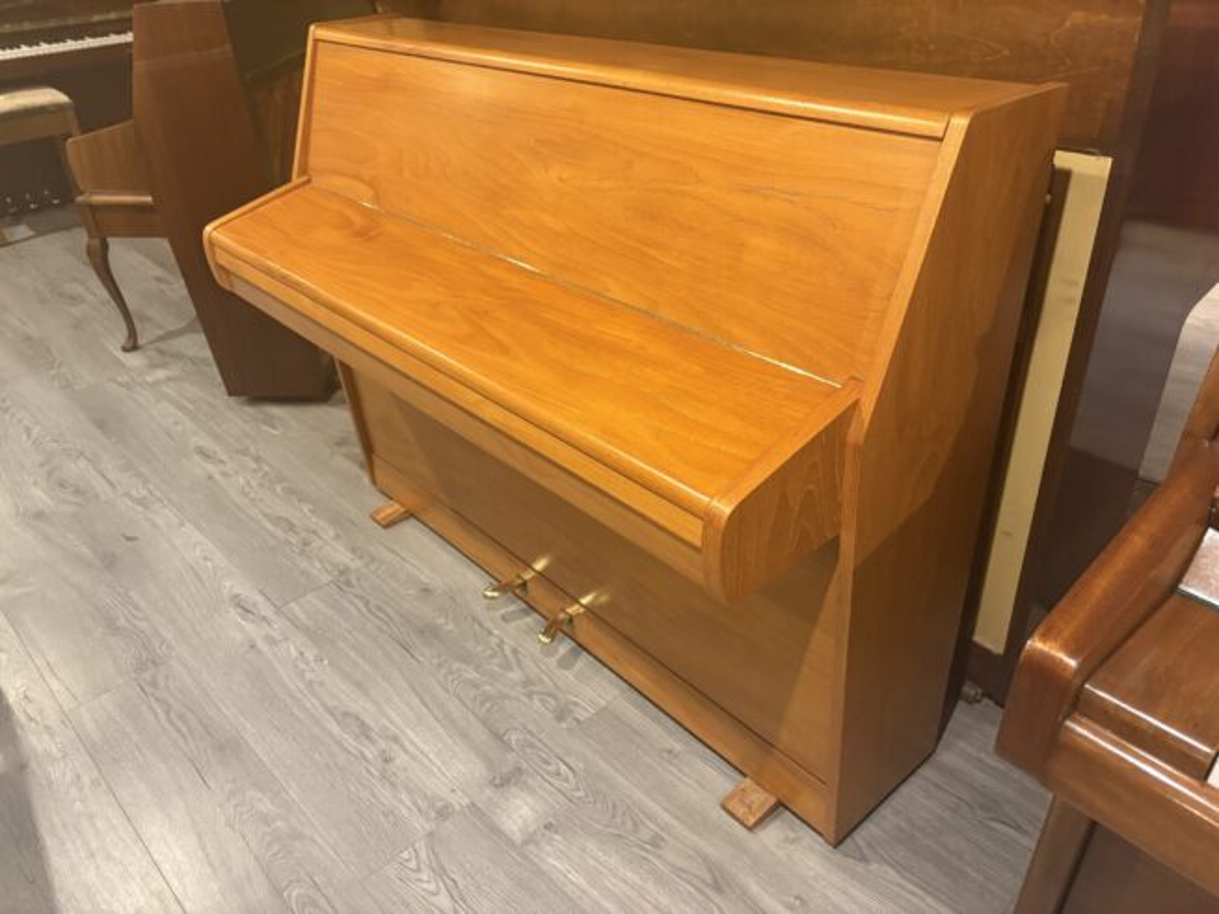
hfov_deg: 67.3
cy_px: 457
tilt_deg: -32.3
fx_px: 915
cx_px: 610
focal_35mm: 26
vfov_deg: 53.0
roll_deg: +2.0
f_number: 1.6
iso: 500
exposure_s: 1/50
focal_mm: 5.96
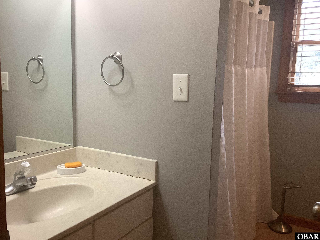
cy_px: 120
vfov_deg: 45.4
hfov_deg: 58.4
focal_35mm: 31
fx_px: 287
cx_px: 160
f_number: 2.4
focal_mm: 3.3
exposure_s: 1/60
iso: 160
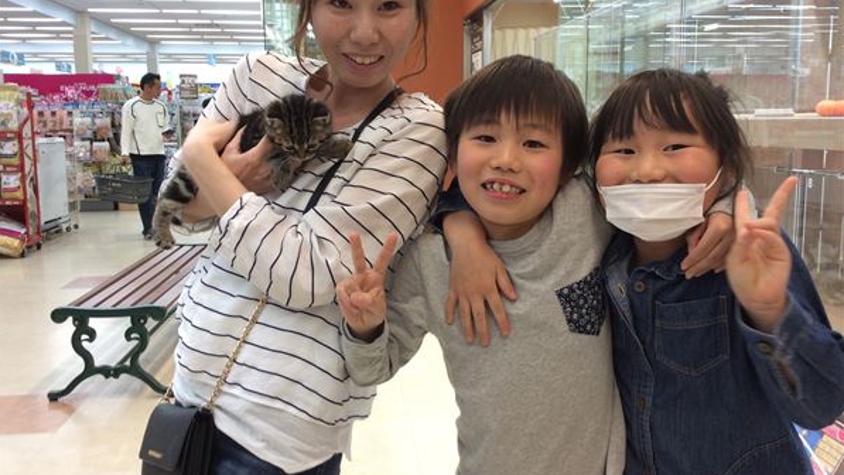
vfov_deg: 33.7
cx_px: 421
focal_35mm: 35
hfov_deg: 56.6
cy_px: 223
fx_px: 783
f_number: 2.4
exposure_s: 1/24
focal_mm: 3.3
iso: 40
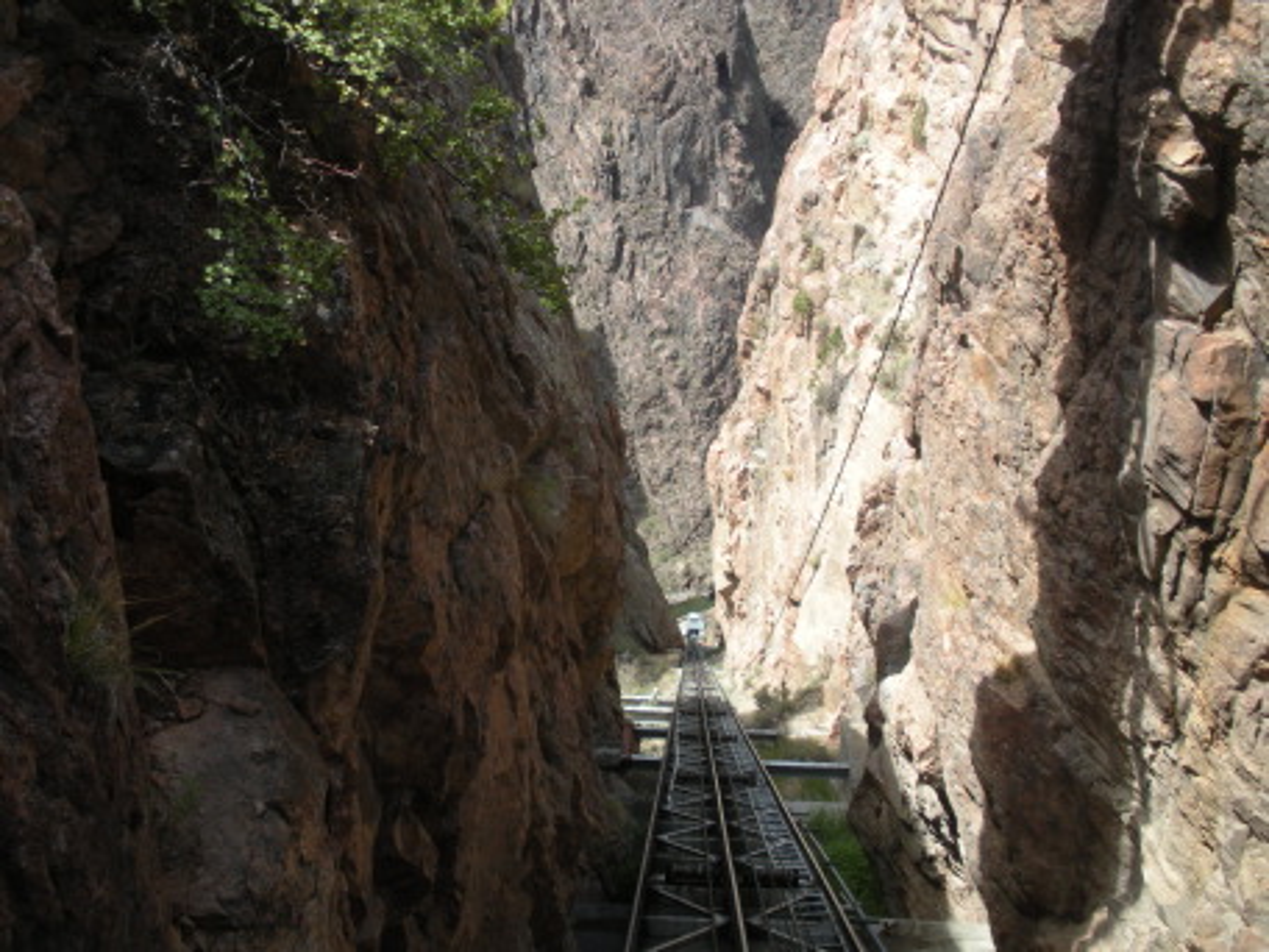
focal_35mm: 36
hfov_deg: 51.4
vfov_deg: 39.7
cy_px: 476
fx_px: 1320
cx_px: 634
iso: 64
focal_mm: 6.3
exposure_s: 1/291
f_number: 3.5
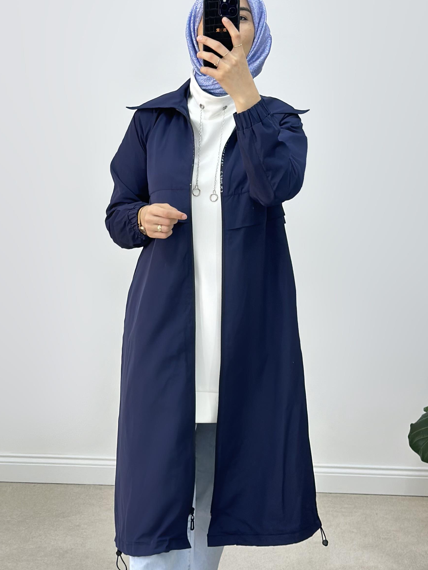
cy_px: 259
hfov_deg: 17.8
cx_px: 195
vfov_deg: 23.6
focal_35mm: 83
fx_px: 1368
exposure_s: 1/252
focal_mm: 6.86
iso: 80
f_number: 1.78
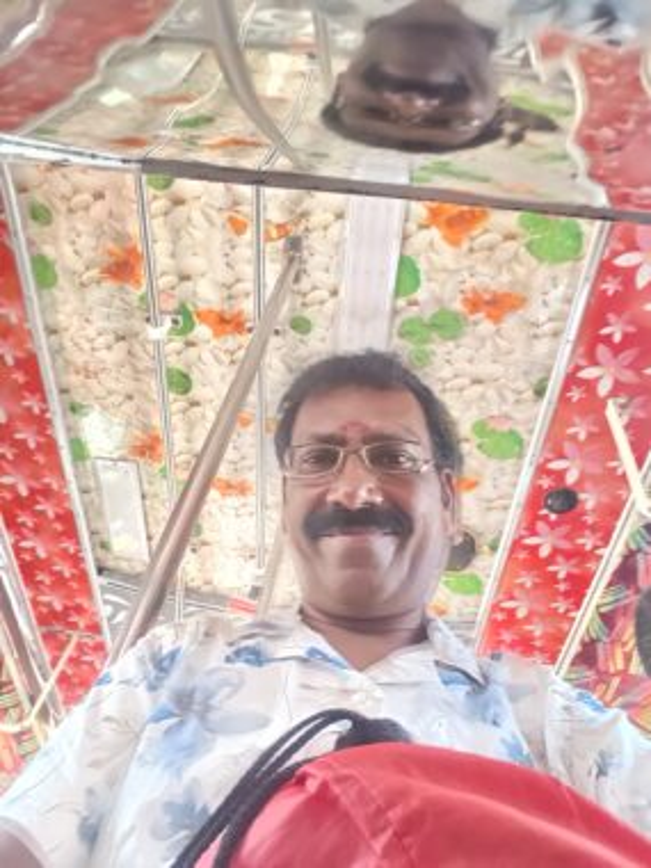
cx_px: 326
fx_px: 602
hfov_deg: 56.8
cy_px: 434
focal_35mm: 24
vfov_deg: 71.6
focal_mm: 3.23
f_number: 2.45
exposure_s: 1/20
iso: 640
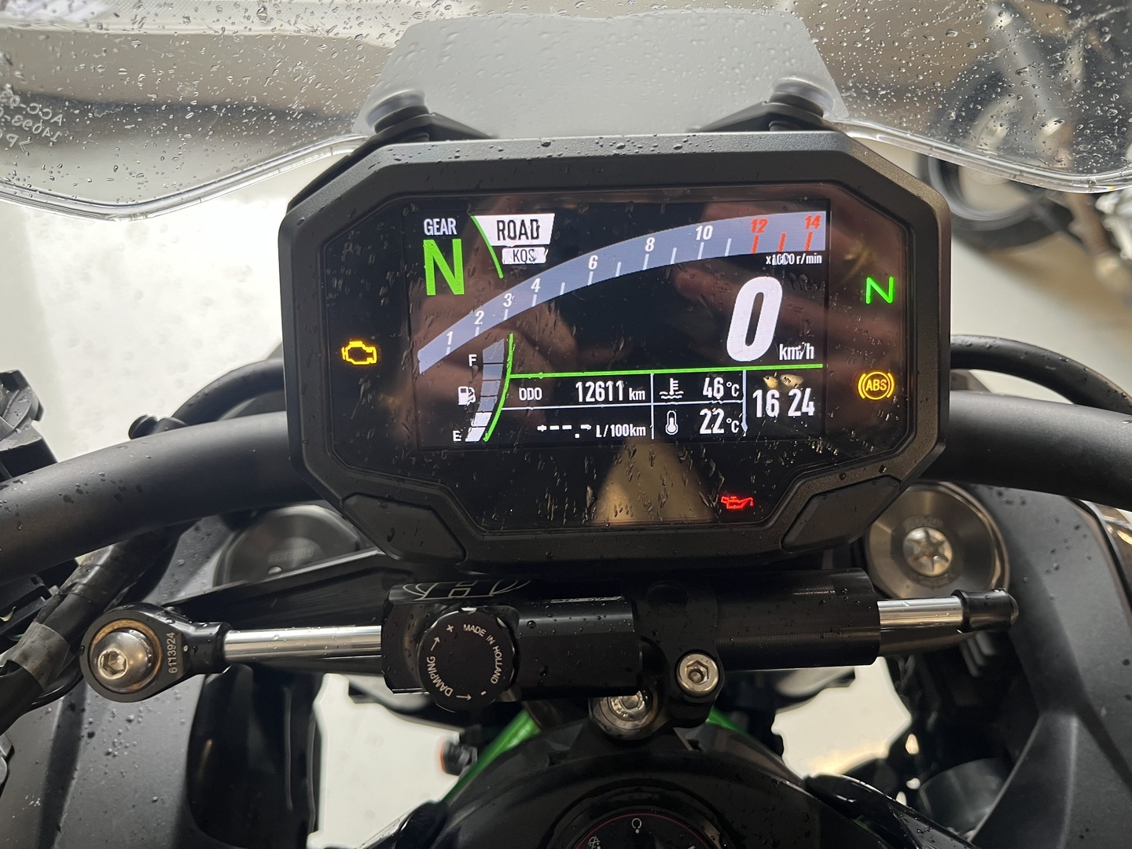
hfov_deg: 67.3
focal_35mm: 26
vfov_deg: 53.1
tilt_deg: -41.8
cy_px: 424
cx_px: 566
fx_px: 850
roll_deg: -15.8
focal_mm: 5.1
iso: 100
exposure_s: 1/50
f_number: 1.6
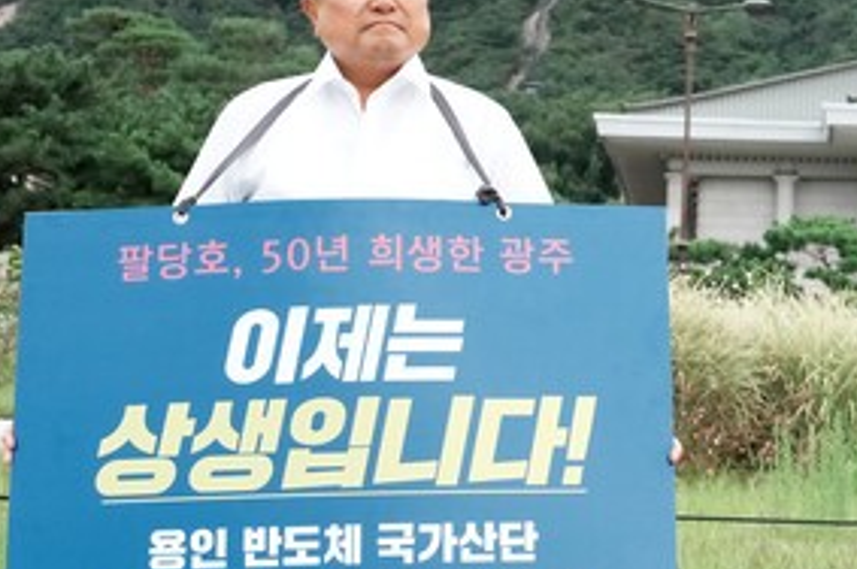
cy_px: 254
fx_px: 2473
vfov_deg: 13.1
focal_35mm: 104
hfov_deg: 19.4
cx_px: 742
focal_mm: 49
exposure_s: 1/250
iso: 1250
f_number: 8
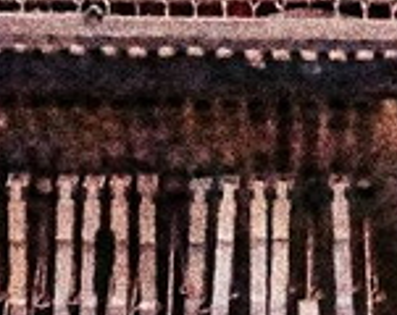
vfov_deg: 11.4
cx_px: 322
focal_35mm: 135
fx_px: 1582
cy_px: 121
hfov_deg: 14.2
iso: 25600
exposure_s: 1/3200
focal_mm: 16
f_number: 14
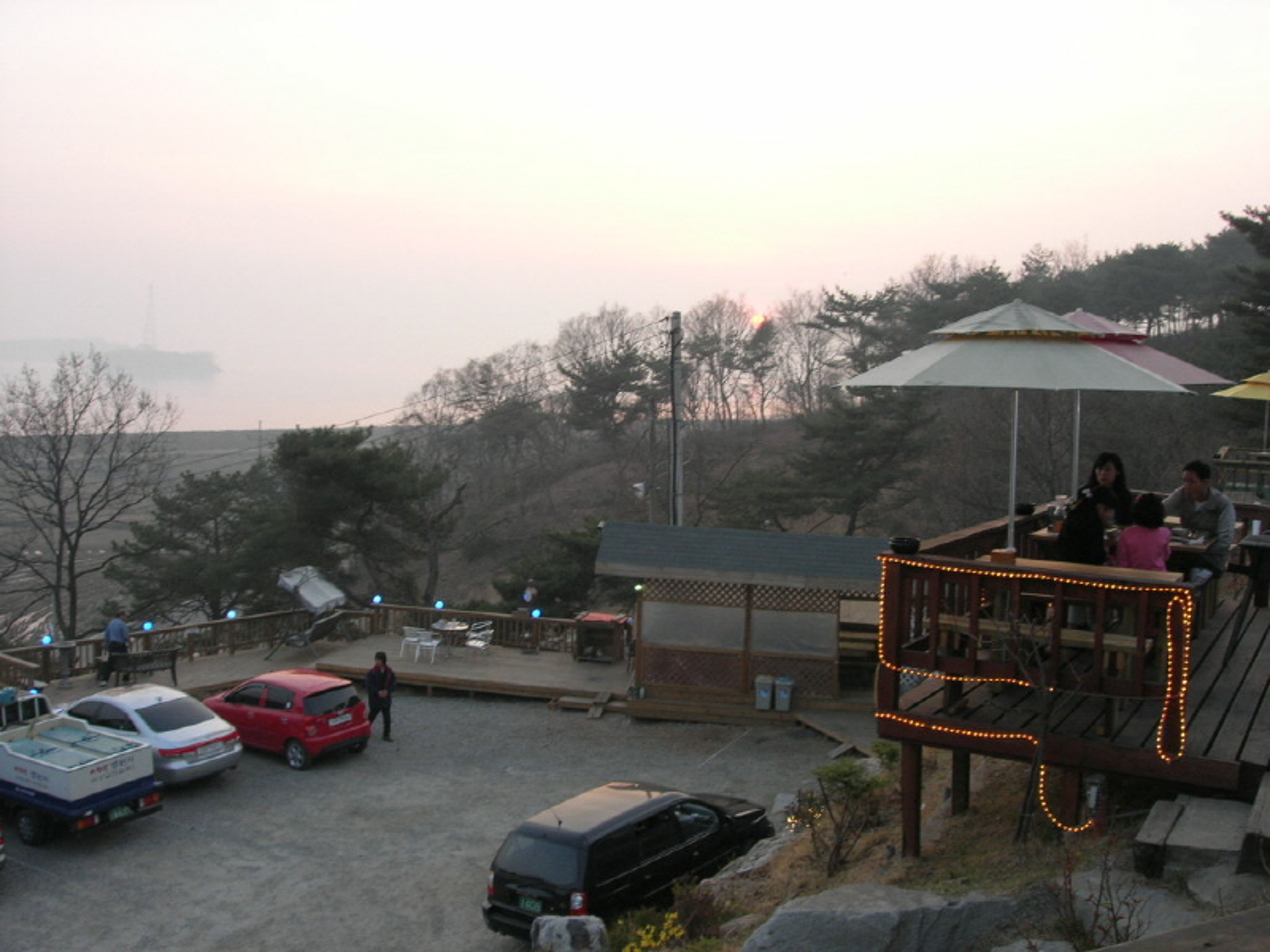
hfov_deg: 49.0
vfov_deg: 37.7
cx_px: 635
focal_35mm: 38
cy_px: 476
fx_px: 1394
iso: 78
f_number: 4.8
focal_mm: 7.8
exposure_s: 1/43.1
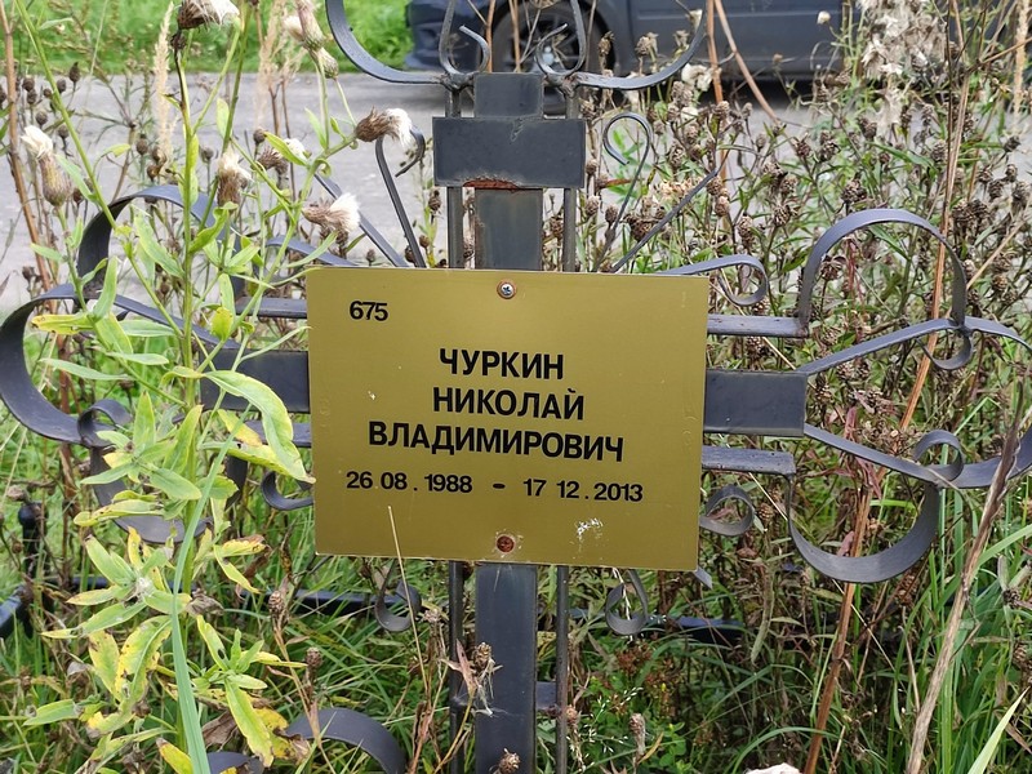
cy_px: 387
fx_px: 745
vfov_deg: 54.9
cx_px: 516
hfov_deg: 69.4
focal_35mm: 25
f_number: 1.9
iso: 50
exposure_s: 1/117
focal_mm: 6.04
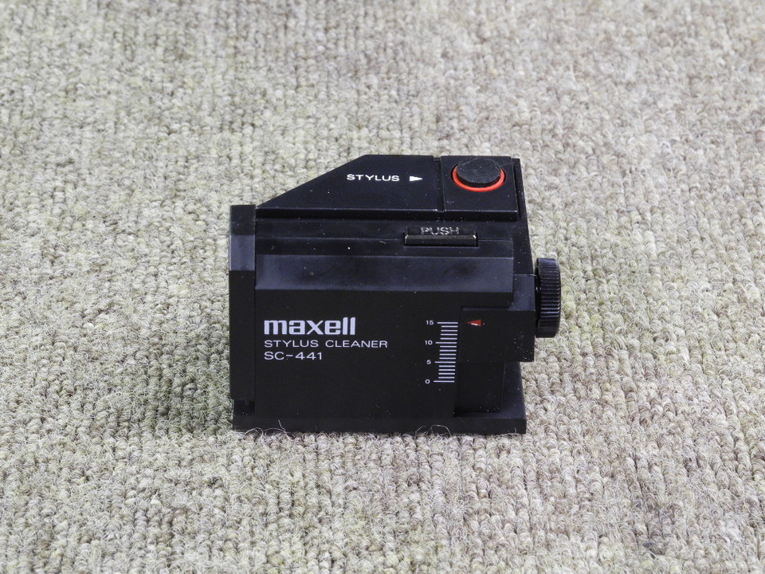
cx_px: 382
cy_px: 287
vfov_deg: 14.1
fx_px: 2320
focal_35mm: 105
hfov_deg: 18.7
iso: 400
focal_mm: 22.5
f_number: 6.3
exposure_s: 1/3.9
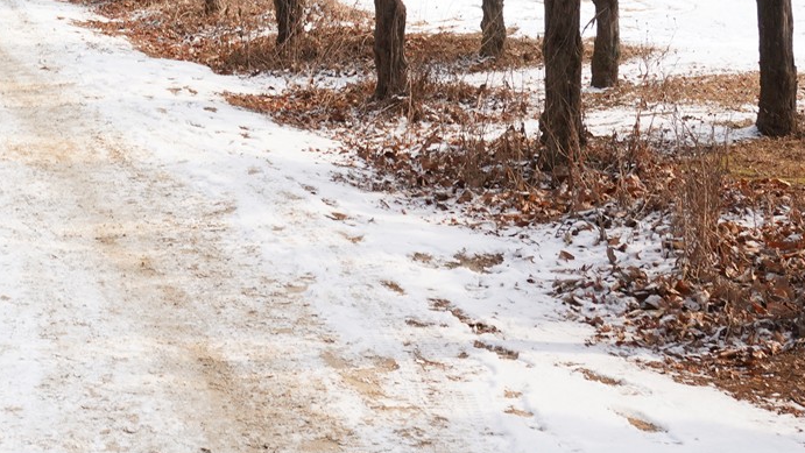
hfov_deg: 20.7
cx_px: -128
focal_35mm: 97
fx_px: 2071
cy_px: -192
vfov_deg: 12.0
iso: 400
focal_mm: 32
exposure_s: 1/100
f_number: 14
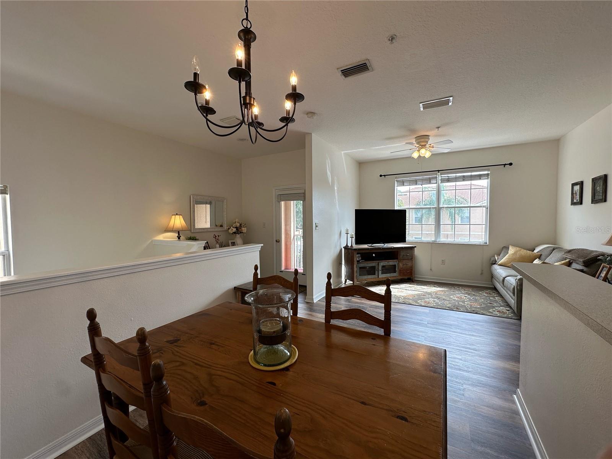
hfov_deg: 102.1
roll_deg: +0.7
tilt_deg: -2.0
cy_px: 230
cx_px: 306
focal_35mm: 14
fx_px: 248
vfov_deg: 85.7
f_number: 2.2
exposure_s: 1/120
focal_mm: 2.22
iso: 50
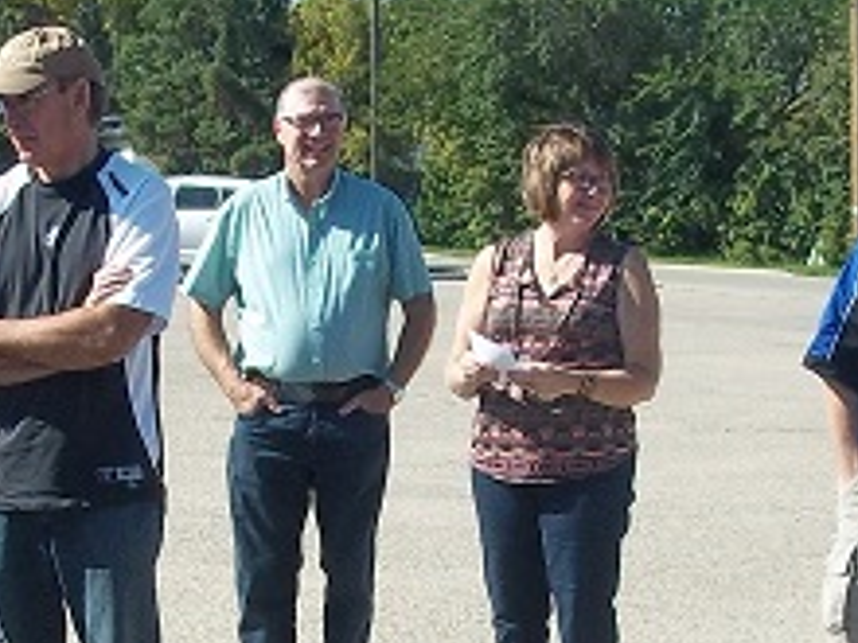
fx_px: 3247
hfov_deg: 15.0
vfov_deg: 11.3
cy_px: 503
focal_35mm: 131
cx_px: 164
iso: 80
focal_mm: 6.5
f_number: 8
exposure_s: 1/160
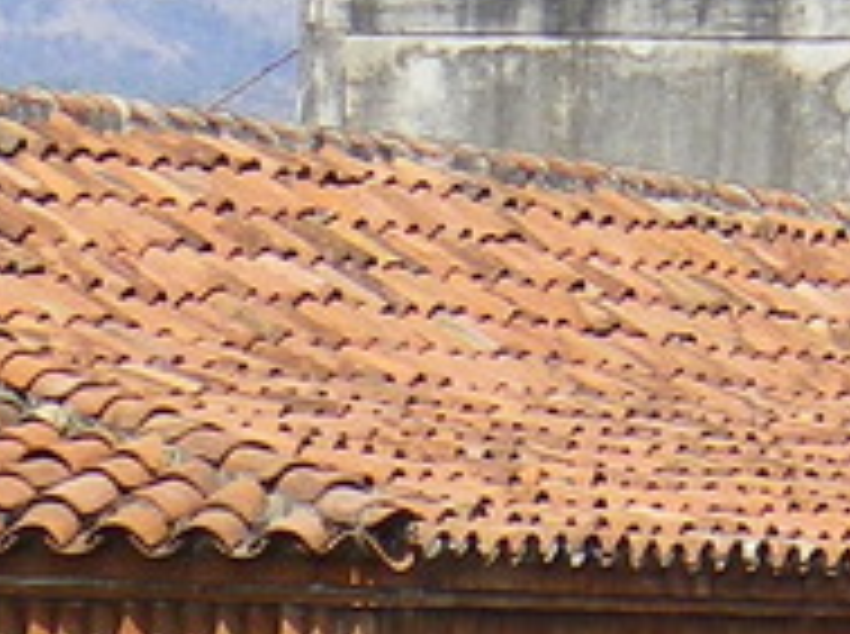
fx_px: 13259
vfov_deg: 2.7
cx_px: 1052
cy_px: 1380
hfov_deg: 3.7
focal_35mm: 541
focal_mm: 14.9
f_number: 5.2
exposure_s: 1/320
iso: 80
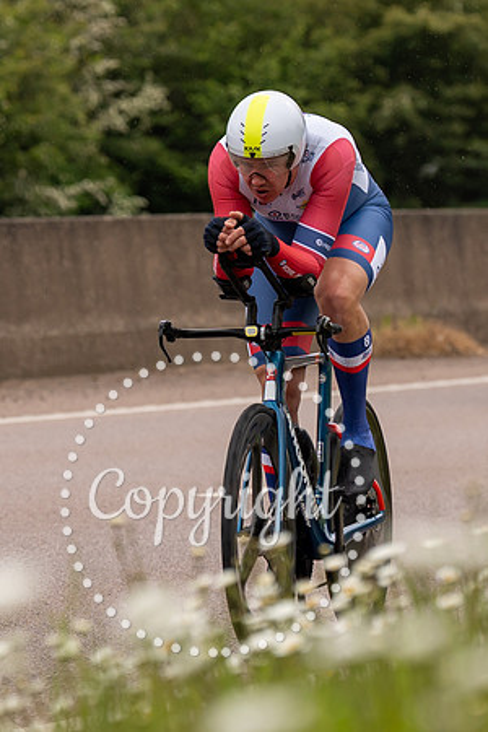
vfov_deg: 4.7
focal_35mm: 441
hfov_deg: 3.1
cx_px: 338
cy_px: 255
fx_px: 8965
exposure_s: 1/1000
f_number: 3.5
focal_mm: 126
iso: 200
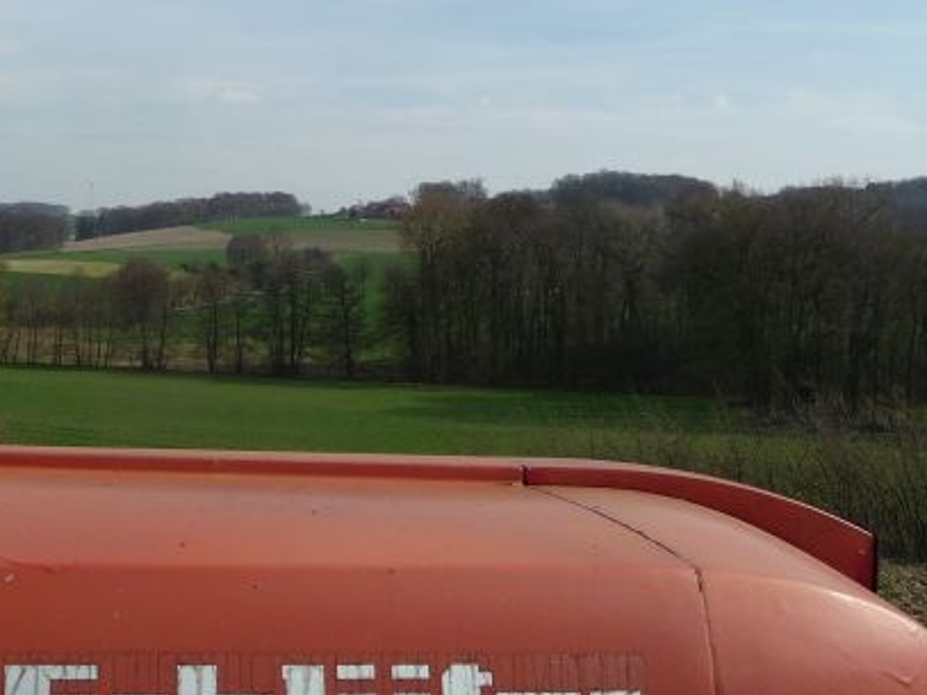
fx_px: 1472
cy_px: 292
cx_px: 203
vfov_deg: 26.5
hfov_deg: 34.0
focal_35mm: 55
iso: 100
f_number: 8
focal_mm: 4.7
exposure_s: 1/250
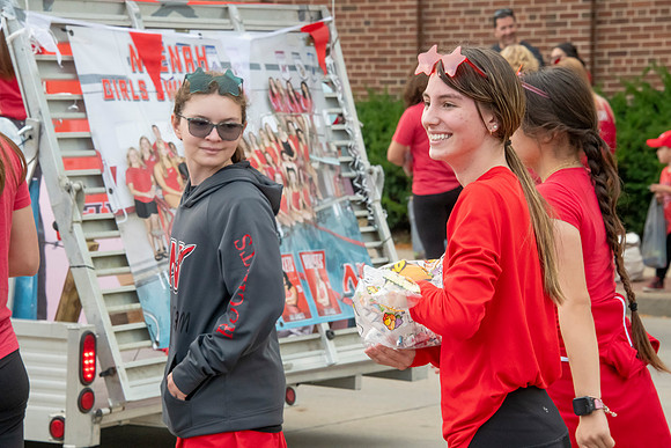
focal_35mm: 145
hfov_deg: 14.2
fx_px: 2703
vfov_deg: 9.5
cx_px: 336
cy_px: 224
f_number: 11
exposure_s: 1/320
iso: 3200
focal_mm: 145
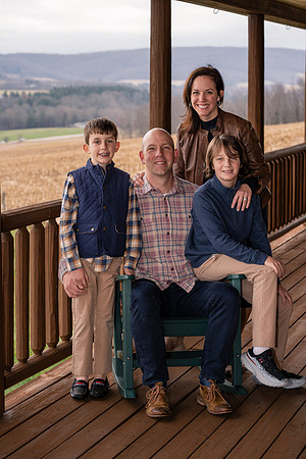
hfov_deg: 16.1
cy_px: 230
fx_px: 1084
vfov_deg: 23.9
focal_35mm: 85
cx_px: 153
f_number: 5.6
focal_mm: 85
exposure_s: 1/250
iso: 320
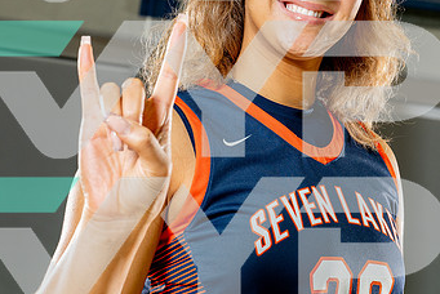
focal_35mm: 119
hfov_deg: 17.2
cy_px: 90
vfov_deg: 11.5
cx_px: 277
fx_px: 1456
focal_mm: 70
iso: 640
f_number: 8
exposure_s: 1/250
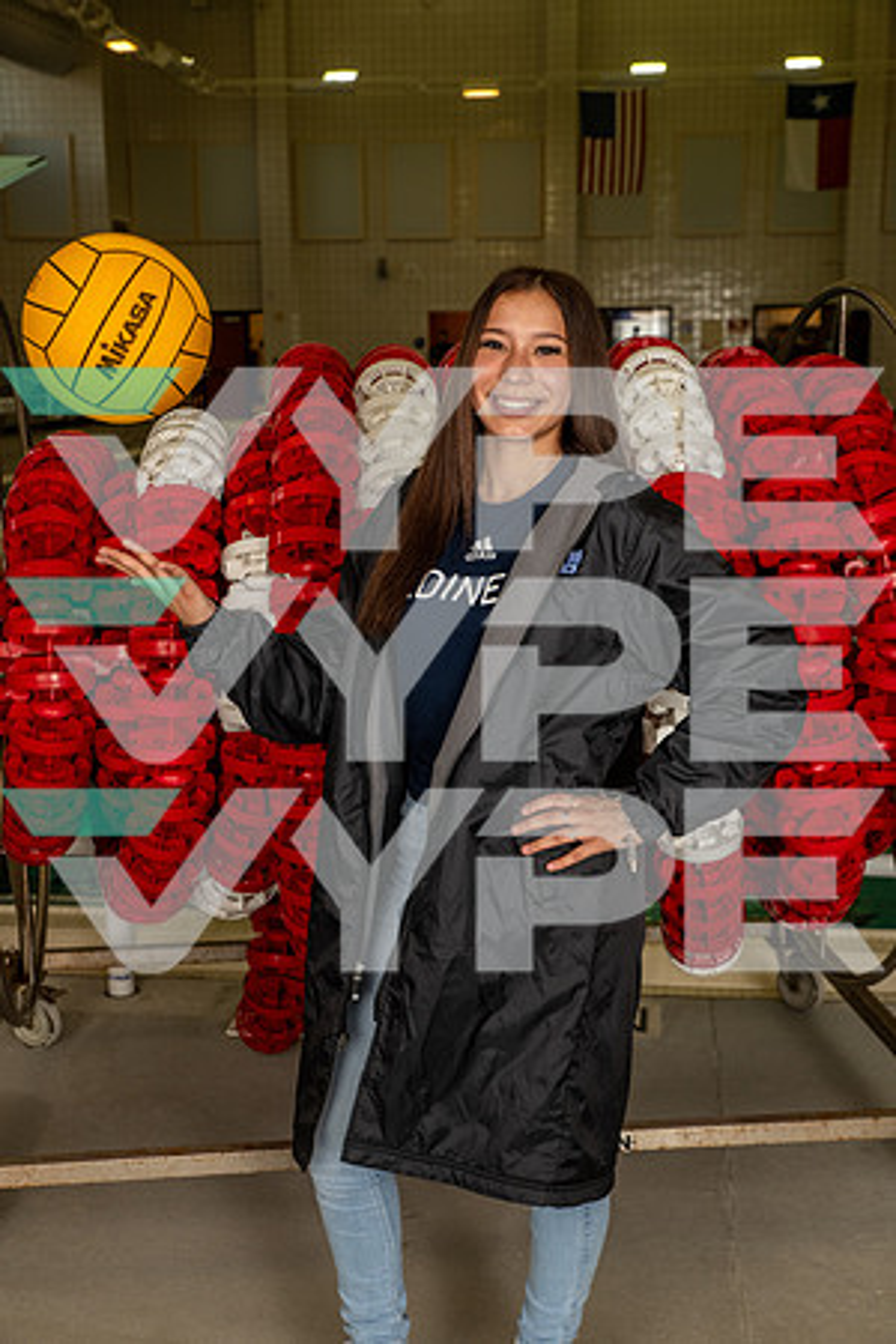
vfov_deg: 39.6
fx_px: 1867
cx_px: 448
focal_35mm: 50
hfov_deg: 27.0
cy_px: 672
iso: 500
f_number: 7.1
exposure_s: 1/250
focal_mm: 50
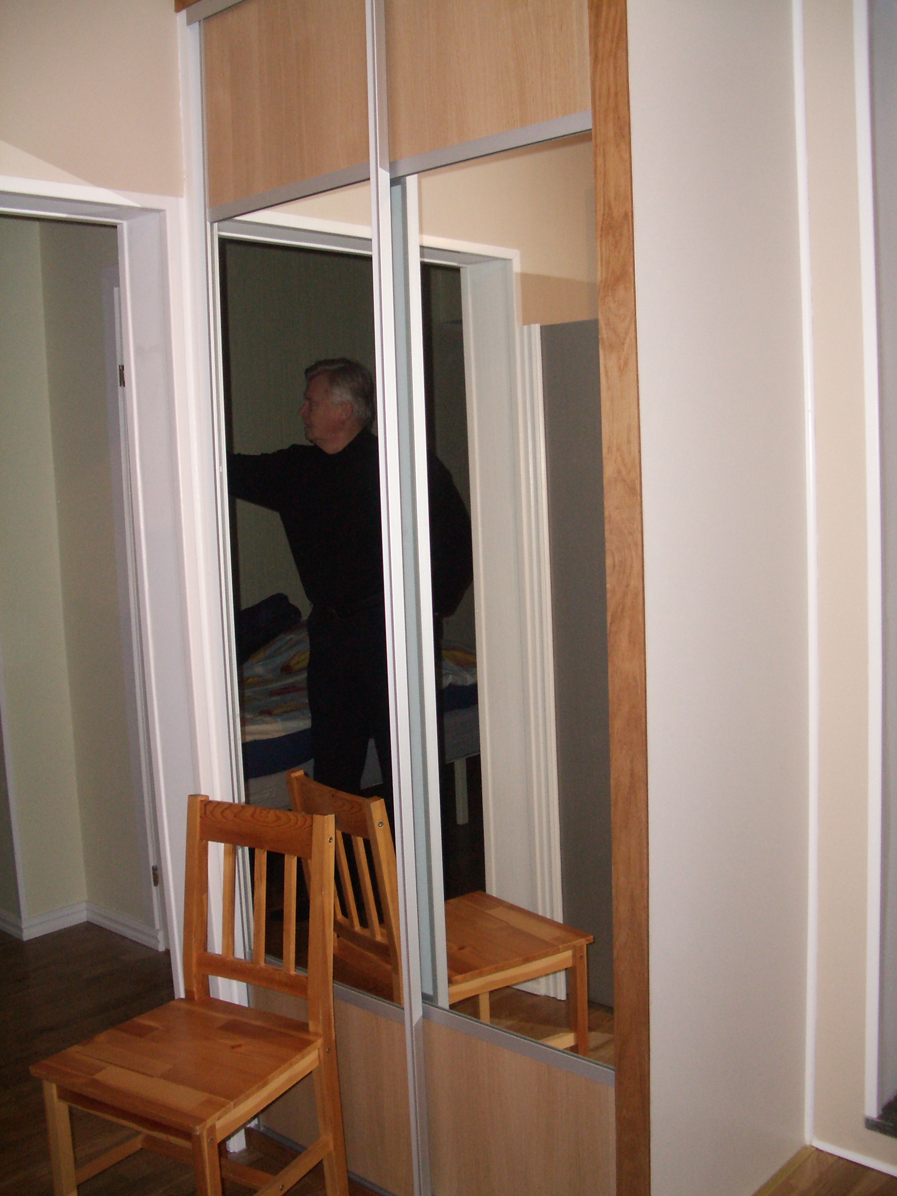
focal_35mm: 35
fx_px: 1209
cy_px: 598
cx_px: 448
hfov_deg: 40.7
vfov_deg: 52.6
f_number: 2.6
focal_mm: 5.8
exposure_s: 1/60
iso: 200
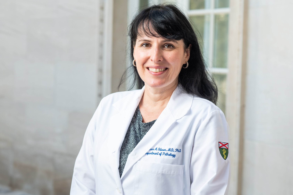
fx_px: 726
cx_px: 139
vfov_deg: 15.3
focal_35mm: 89
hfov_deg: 22.8
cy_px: 98
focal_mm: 85
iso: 200
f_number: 6.3
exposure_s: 1/160
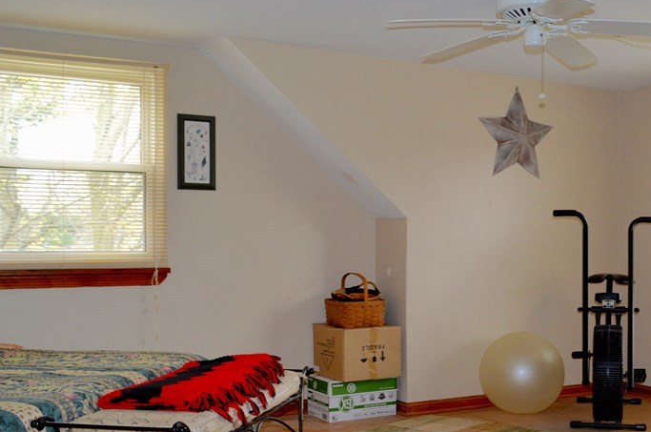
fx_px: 776
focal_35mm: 43
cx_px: 449
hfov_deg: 44.6
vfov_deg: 31.0
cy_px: 263
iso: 400
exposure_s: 1/60
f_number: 4
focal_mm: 18
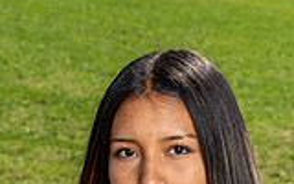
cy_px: 397
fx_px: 1611
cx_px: 173
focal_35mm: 201
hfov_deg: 10.4
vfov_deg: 6.3
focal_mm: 70
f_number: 9
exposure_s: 1/200
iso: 100
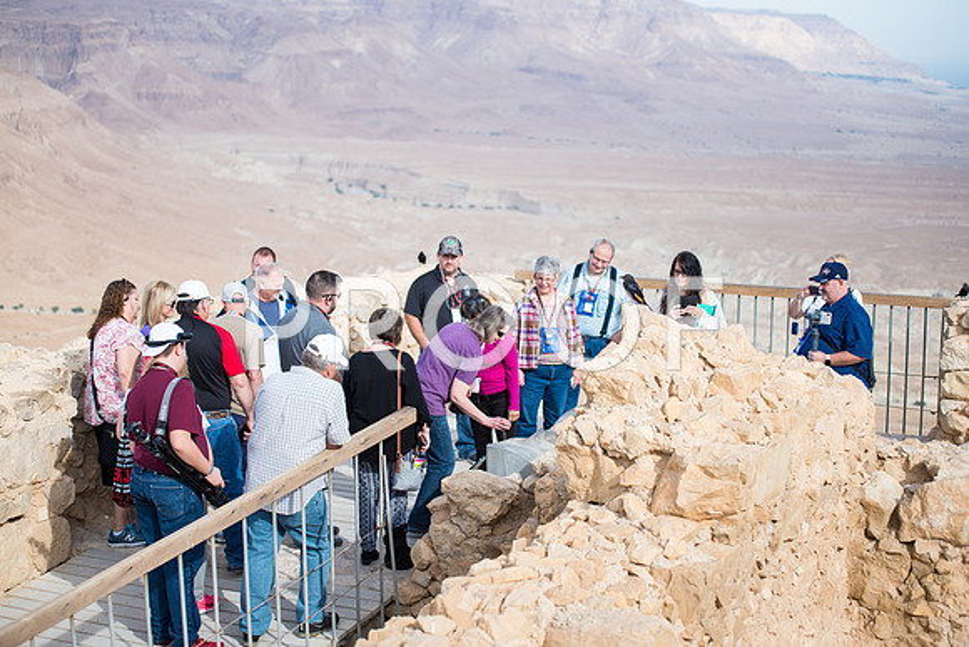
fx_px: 1885
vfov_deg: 19.5
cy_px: 324
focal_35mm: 70
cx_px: 484
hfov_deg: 28.8
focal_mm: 70
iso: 200
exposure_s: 1/4000
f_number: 2.8
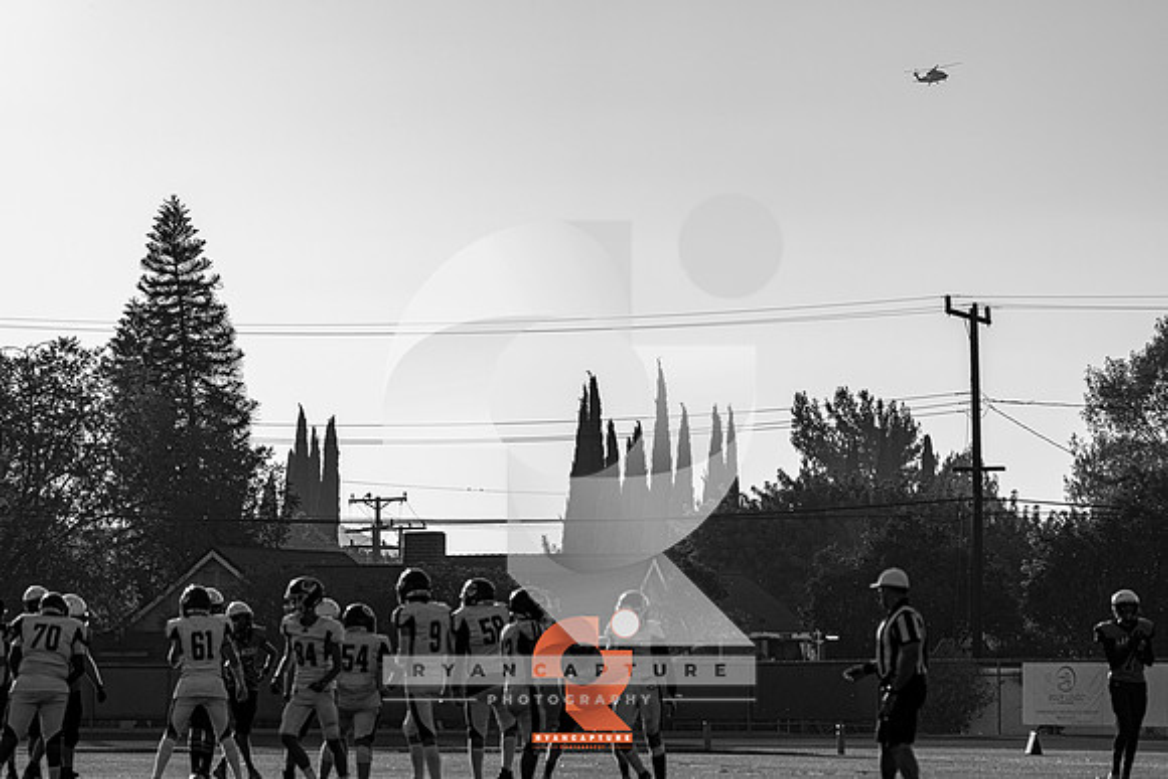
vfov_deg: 6.9
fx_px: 6490
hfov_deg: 10.3
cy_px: 390
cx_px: 584
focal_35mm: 200
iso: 100
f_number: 6.3
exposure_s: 1/1600
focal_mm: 200
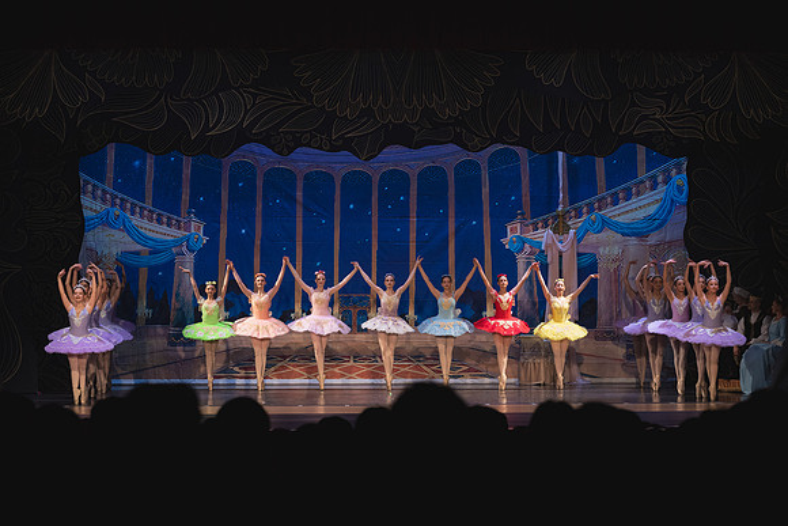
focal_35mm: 85
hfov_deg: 23.8
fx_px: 1871
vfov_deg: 16.0
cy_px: 315
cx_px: 423
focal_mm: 70
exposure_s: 1/320
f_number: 4
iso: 1600
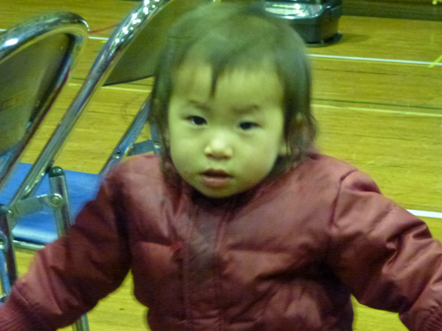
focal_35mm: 104
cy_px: 166
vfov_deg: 14.2
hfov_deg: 18.9
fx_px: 1328
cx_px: 221
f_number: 5
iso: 1600
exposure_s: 1/15
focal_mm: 18.7
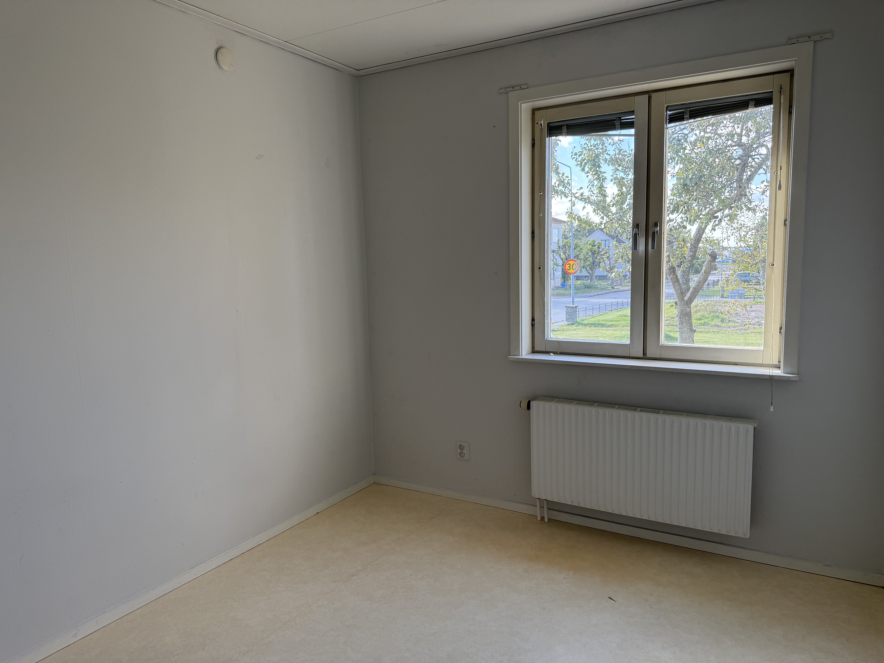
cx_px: 442
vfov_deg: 56.8
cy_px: 332
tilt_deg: -6.9
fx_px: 613
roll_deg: +1.3
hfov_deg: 71.6
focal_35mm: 24
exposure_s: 1/283
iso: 100
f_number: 1.78
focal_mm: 6.76
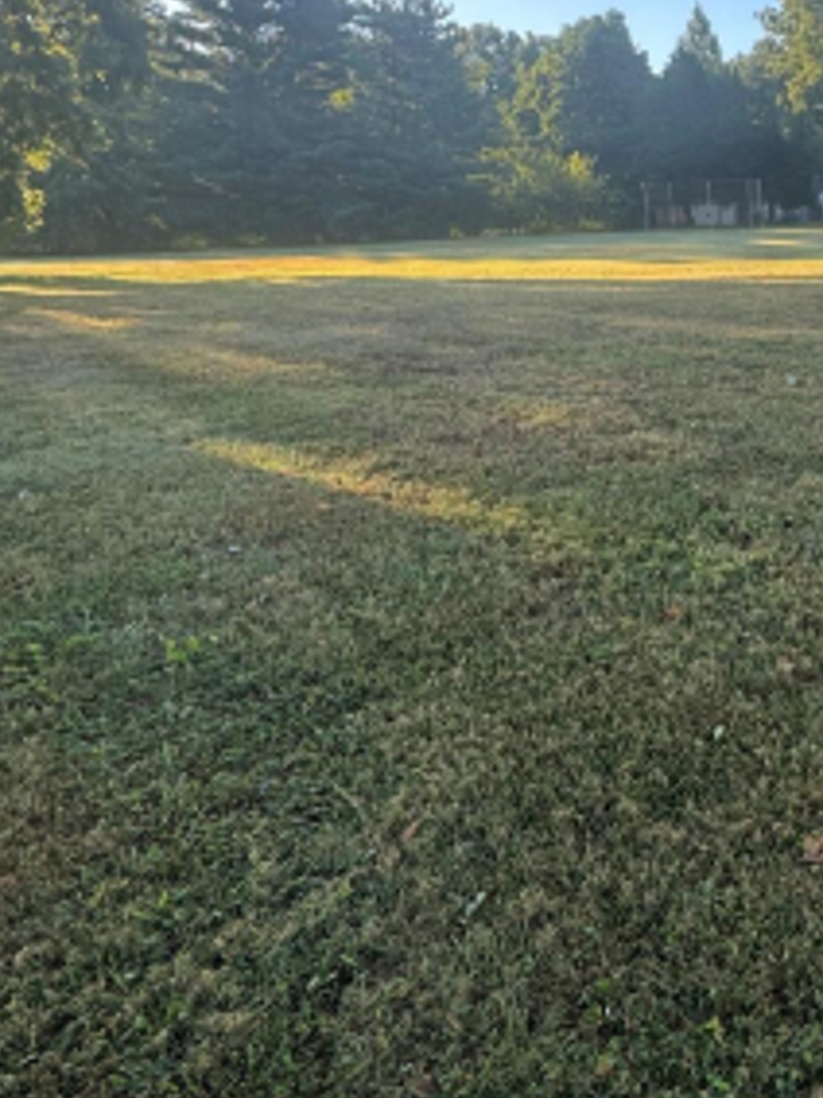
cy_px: 405
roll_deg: +1.3
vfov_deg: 54.7
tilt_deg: -11.1
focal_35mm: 33
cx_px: 835
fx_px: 1047
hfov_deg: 37.9
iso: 40
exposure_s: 1/280
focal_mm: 2.22
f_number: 2.2
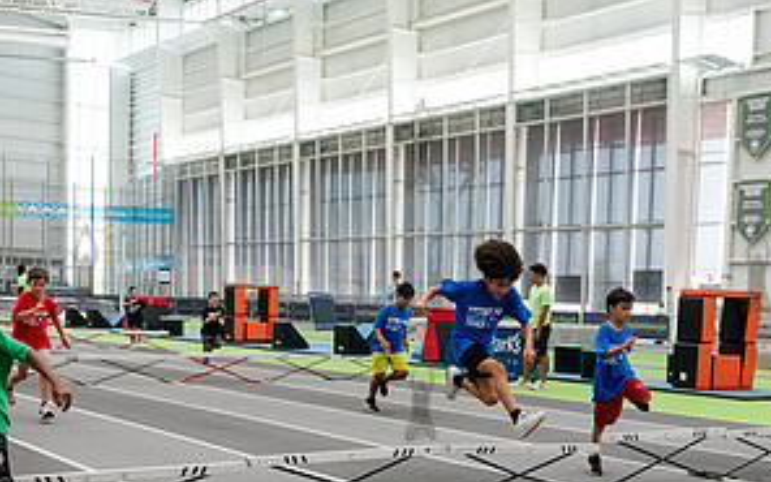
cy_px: 395
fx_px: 1135
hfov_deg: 37.5
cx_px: 419
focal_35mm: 54
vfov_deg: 23.6
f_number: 4
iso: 6400
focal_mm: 27
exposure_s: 1/1250
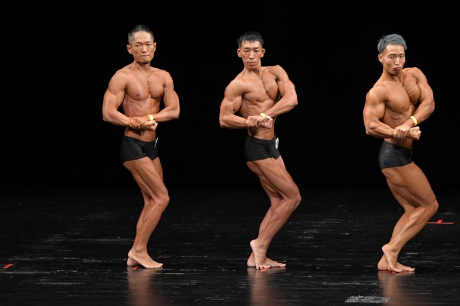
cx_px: 230
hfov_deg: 7.6
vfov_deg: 5.1
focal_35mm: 270
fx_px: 3448
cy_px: 153
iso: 2500
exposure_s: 1/400
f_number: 5.6
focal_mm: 180
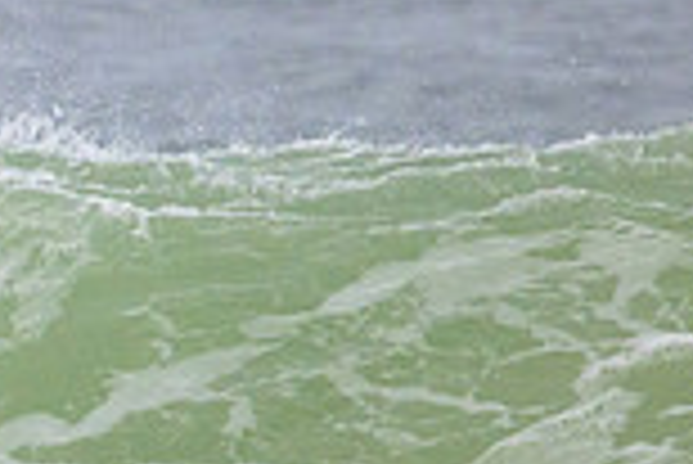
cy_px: 818
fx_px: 67765
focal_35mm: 3517
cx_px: -530
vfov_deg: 0.4
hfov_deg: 0.6
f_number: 11
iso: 2200
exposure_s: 1/2000
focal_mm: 800
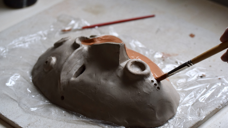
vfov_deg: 12.7
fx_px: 574
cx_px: 113
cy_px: 57
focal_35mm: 95
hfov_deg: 22.5
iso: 1000
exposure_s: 1/50
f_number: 4.5
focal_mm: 60
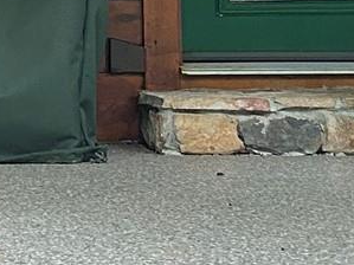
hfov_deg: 10.8
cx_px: -147
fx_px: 1820
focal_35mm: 178
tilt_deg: +3.0
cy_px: -93
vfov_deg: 8.2
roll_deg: +0.2
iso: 125
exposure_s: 1/60
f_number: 1.5
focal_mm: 5.7
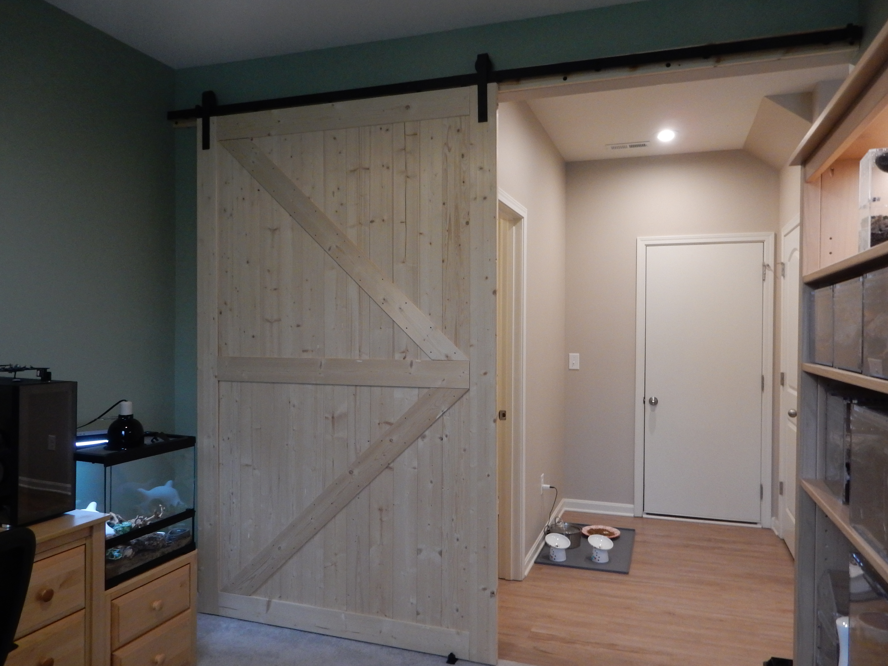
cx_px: 444
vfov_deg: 54.9
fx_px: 641
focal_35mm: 25
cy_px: 333
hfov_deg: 69.4
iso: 360
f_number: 3.7
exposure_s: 1/30
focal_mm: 4.5
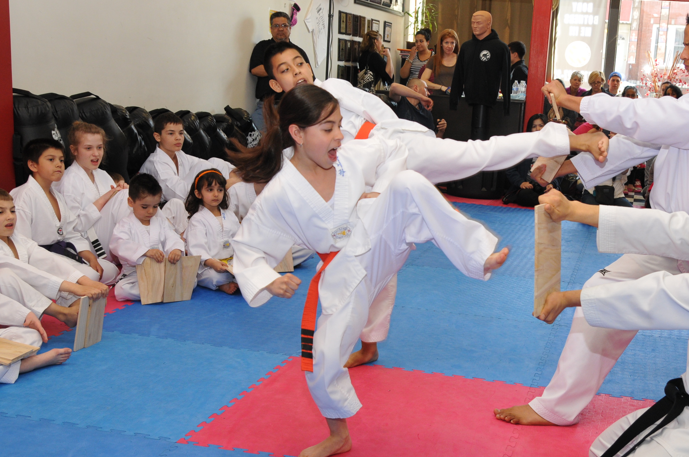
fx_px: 898
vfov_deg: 28.6
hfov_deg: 41.6
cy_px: 231
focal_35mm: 47
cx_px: 433
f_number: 5.6
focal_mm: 24
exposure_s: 1/100
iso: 640
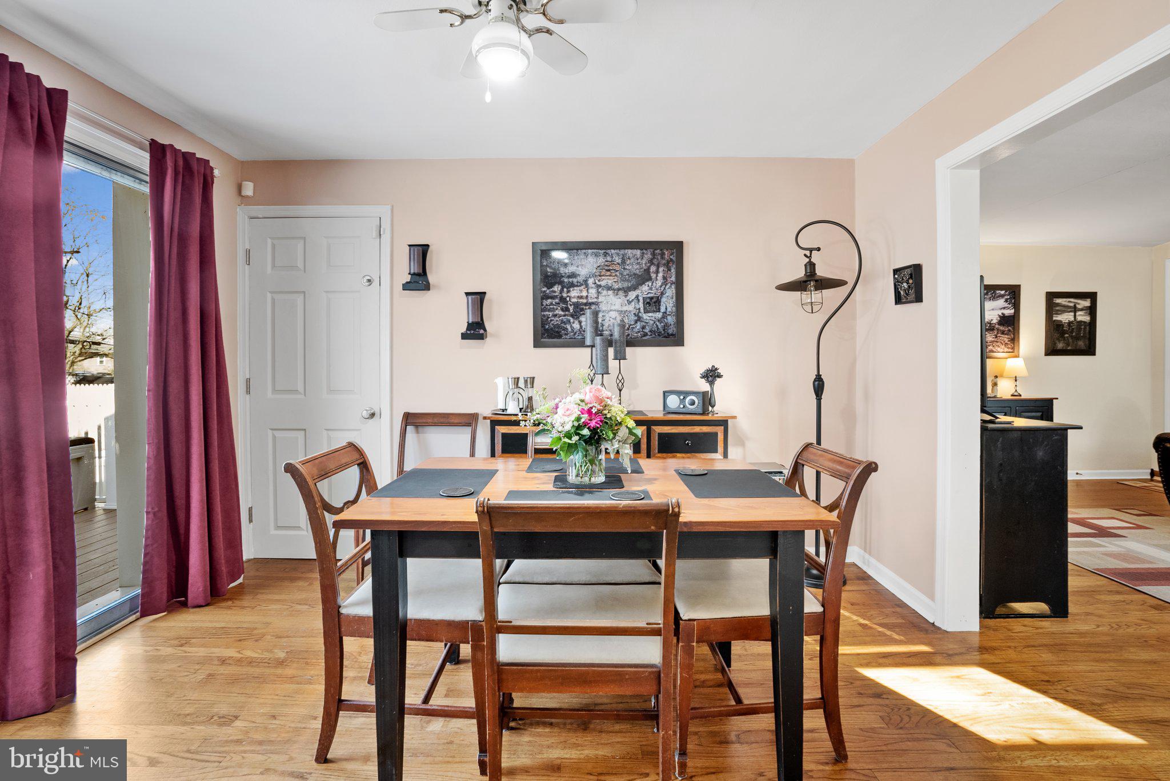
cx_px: 585
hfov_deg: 96.7
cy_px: 390
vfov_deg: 73.8
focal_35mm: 16
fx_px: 520
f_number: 8
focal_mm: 16
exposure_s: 1/2.5
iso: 500
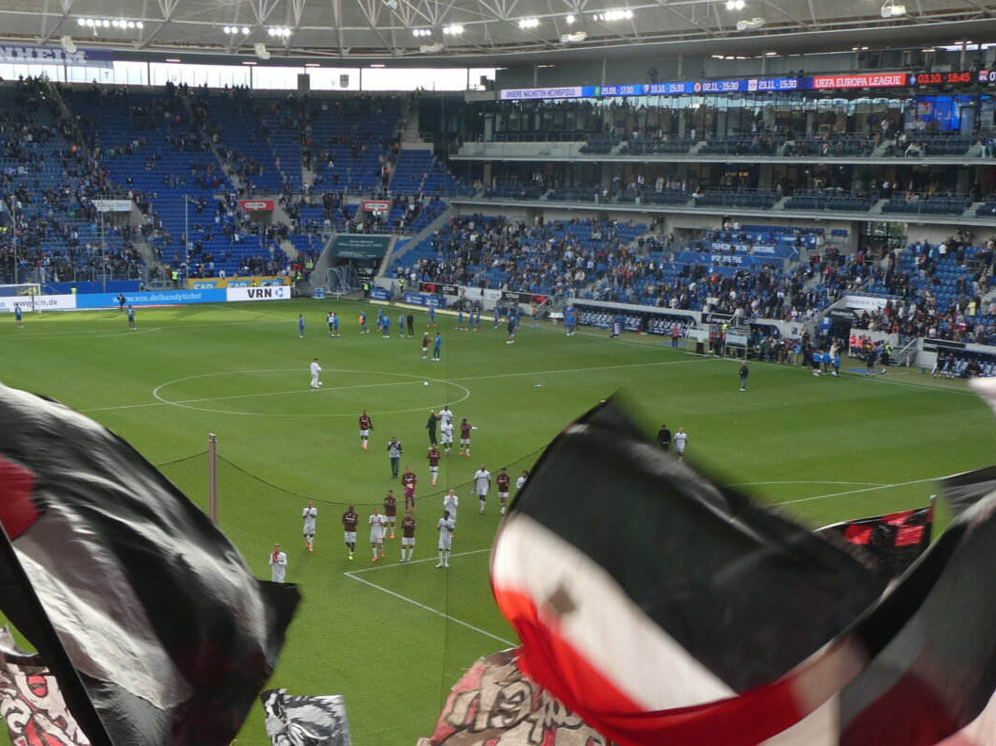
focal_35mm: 53
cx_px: 382
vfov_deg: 27.3
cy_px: 498
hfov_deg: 36.0
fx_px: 1524
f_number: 3.7
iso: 80
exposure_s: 1/125
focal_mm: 6.3
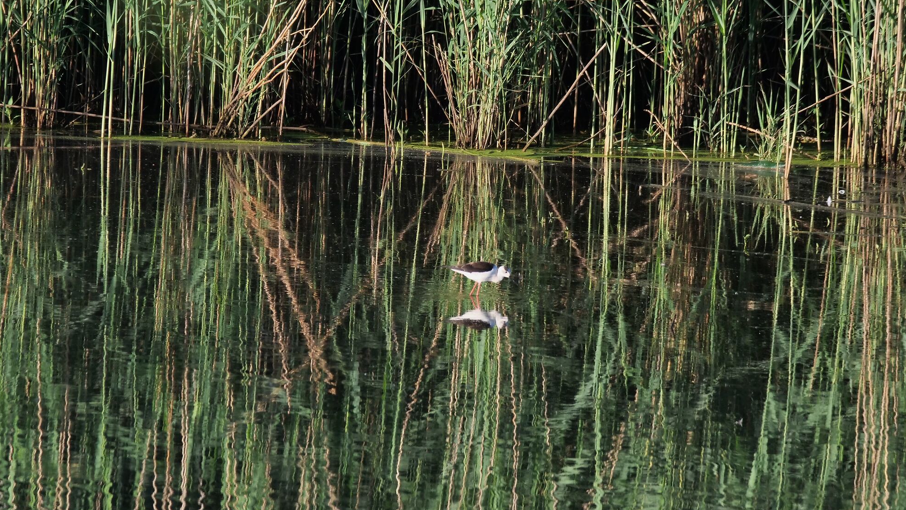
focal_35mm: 1064
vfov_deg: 1.1
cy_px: 266
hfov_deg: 2.0
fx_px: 25562
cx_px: 485
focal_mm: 400
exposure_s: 1/640
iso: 1000
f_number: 8
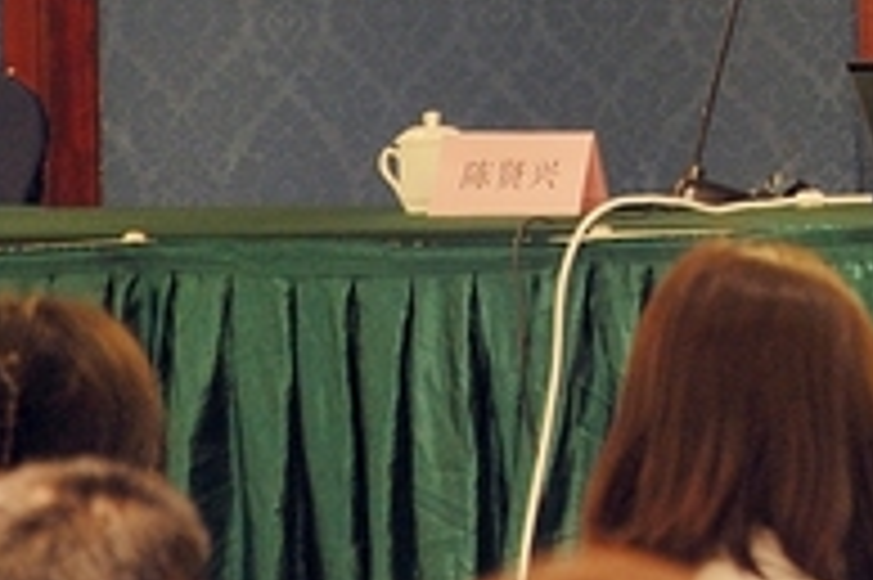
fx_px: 11813
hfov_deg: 4.2
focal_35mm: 488
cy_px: -238
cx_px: 1084
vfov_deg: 2.8
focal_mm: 105
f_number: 5.6
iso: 320
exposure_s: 1/13
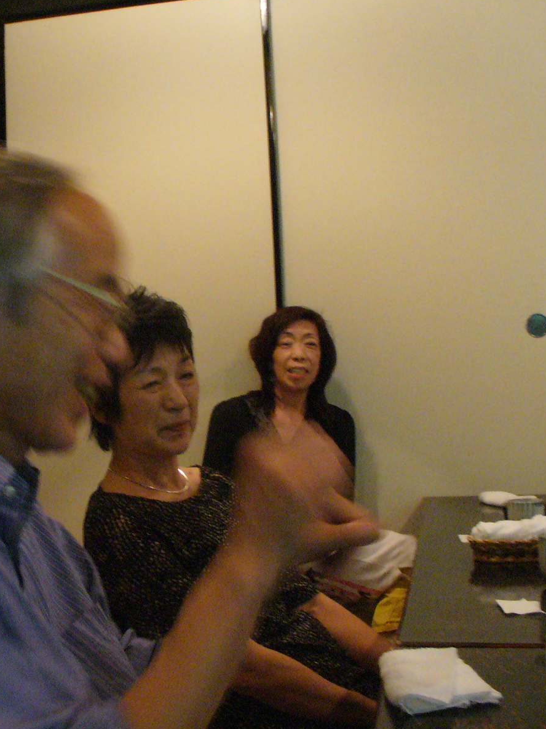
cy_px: 363
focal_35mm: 50
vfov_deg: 38.2
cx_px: 151
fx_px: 1052
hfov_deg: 28.8
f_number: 2.8
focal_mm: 6.1
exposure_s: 1/25
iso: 400
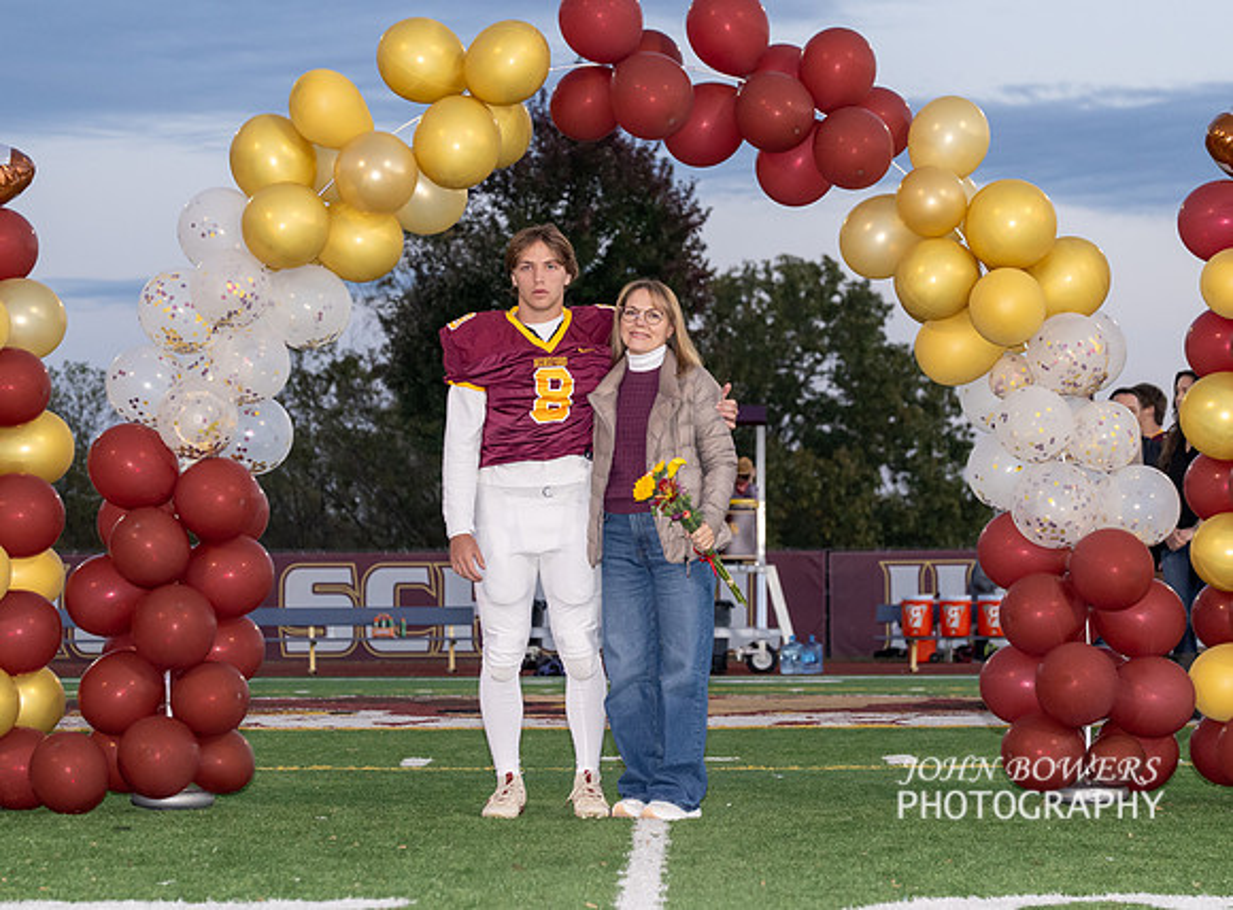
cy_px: 439
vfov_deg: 11.5
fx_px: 4521
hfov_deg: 15.5
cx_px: 731
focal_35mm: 128
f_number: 4.5
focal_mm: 70
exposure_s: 1/200
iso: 1000
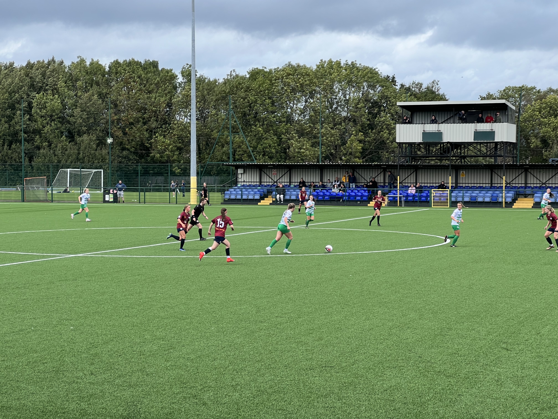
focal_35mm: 77
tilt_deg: -3.1
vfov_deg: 19.1
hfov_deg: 25.3
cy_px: 210
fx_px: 1241
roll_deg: +0.3
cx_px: 279
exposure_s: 1/126
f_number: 2.8
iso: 32
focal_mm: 9
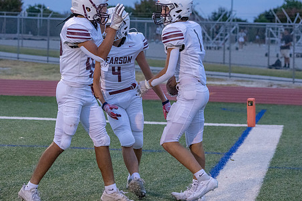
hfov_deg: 16.0
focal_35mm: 128
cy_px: 76
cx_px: 162
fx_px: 1074
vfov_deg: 10.7
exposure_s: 1/1000
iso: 8000
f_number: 5.6
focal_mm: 100
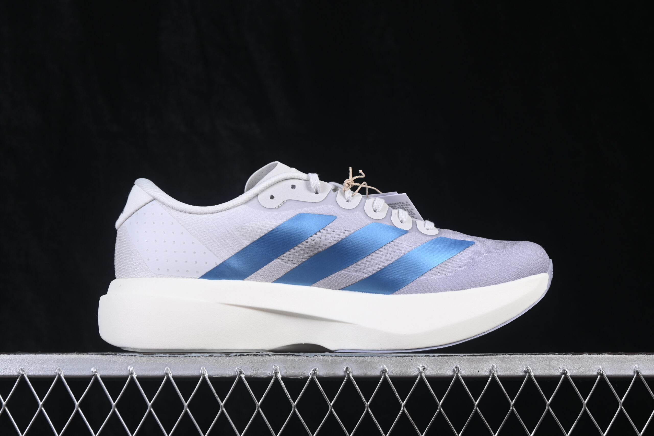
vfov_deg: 18.2
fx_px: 1362
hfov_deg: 27.0
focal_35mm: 75
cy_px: 218
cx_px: 327
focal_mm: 50
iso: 160
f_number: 8
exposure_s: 1/80
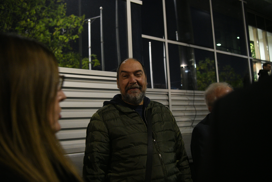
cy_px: 91
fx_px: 242
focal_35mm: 32
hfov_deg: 58.7
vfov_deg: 41.1
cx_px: 136
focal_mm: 32
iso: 6400
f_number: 2.8
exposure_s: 1/25
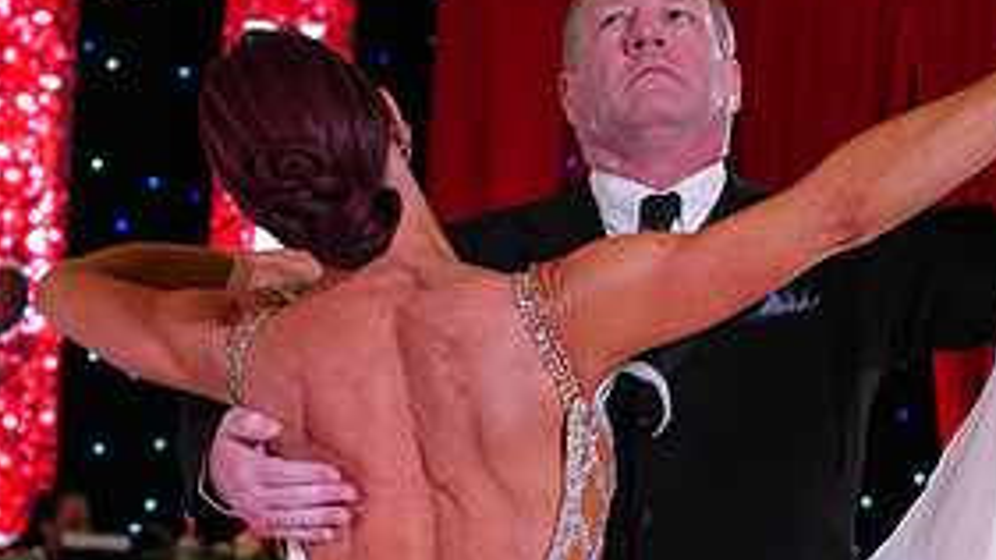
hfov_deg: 13.3
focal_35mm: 162
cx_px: 601
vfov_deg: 7.4
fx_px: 4278
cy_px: 808
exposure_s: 1/250
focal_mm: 75
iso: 2500
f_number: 5
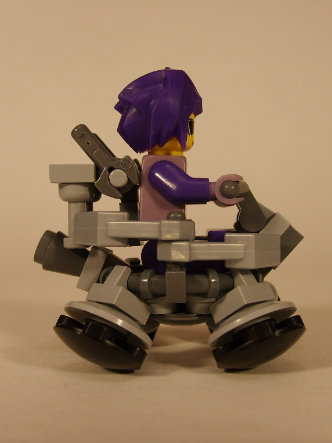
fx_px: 601
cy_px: 221
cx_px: 179
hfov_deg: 30.9
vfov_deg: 40.4
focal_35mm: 47
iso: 50
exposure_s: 1/45
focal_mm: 5.8
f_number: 2.8
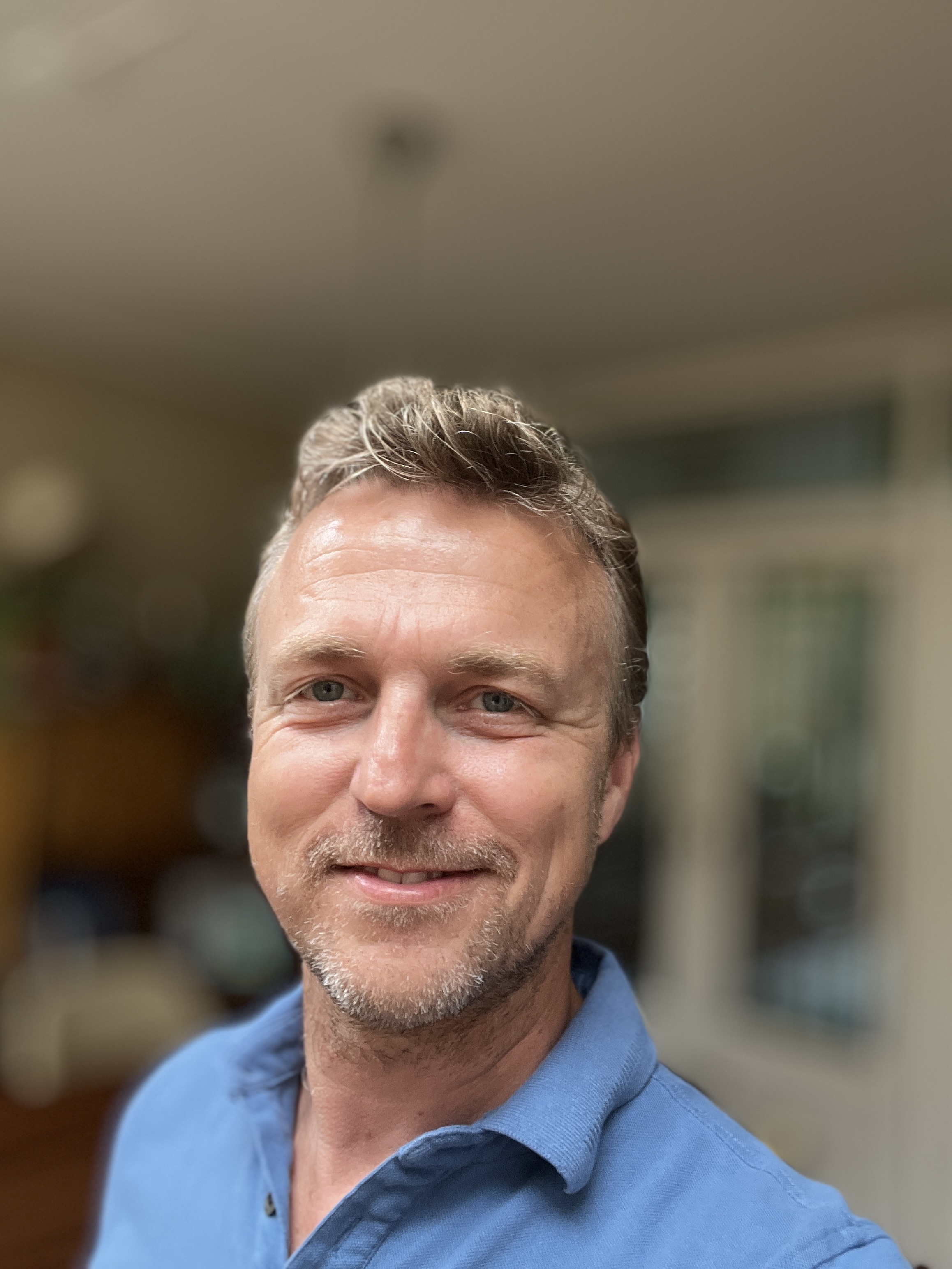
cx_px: 476
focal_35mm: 30
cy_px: 634
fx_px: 1100
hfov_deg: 46.8
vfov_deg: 60.0
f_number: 2.2
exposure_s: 1/69
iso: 100
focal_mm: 2.71
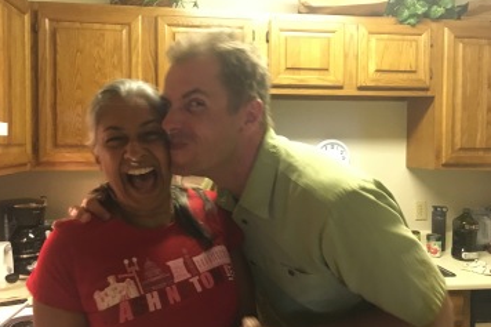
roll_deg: -0.1
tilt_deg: -0.8
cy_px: 157
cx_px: 246
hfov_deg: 60.3
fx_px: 423
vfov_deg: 42.3
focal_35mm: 31
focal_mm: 4.15
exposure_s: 1/15
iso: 320
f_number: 2.2
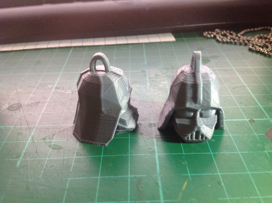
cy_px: 102
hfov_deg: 52.7
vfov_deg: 40.6
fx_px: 275
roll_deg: +1.3
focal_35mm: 35
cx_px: 136
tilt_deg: -32.9
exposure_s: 1/15
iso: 160
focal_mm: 4.28
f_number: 2.4
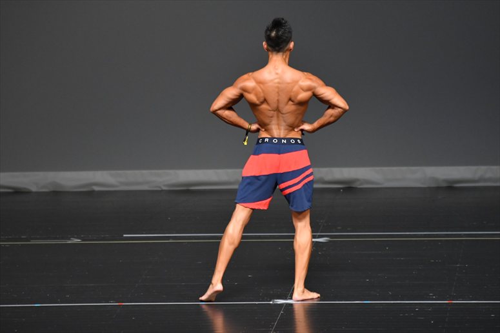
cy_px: 166
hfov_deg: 6.0
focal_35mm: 345
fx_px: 4789
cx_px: 250
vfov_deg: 4.0
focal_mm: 230
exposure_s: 1/400
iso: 2500
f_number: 5.6
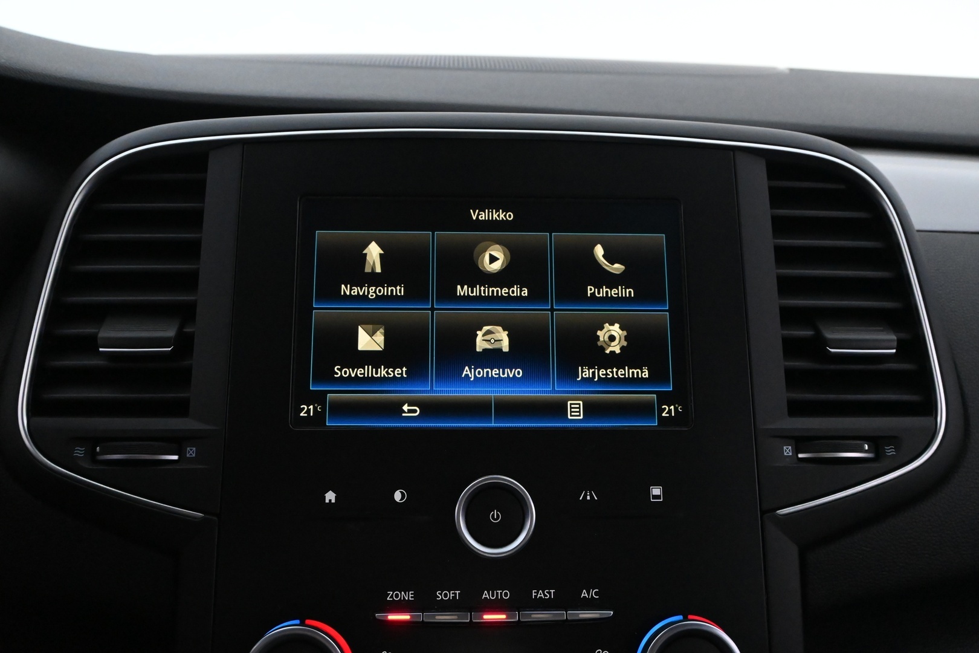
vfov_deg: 42.6
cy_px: 326
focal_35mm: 31
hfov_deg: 60.7
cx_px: 490
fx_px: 836
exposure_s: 1/80
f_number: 5
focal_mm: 20.5
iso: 6400
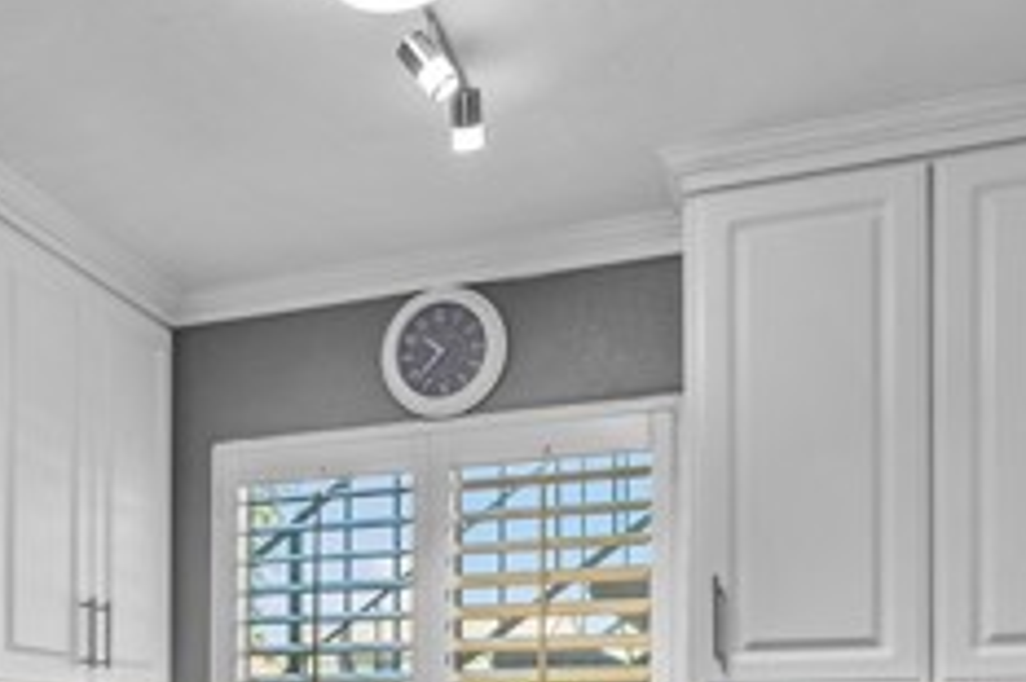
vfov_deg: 27.5
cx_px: 251
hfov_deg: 43.1
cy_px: 772
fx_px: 1253
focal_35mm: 44
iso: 640
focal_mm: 16
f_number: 8
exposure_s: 1/8
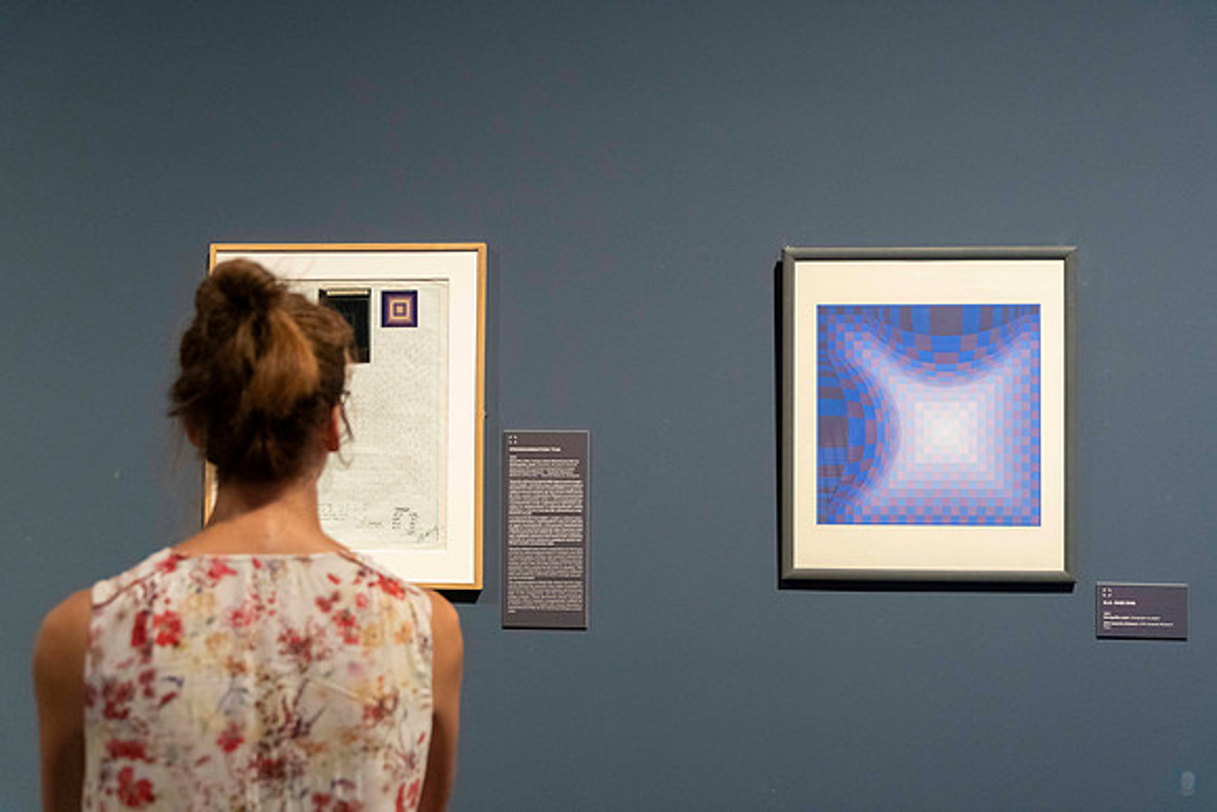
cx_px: 608
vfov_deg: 41.1
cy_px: 406
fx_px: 1082
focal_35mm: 32
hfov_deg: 58.7
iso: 2200
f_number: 2.8
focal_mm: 32
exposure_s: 1/60
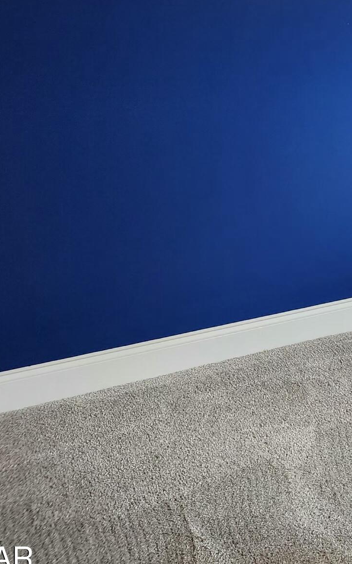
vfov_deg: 31.1
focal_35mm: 63
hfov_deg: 17.7
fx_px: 967
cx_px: 577
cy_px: 62
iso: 400
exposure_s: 1/120
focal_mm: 6.4
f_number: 1.8
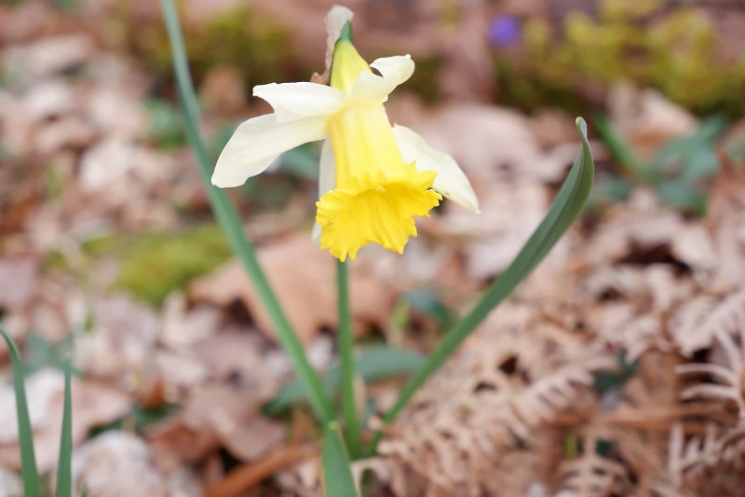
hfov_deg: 30.5
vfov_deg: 20.6
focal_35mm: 66
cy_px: 248
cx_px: 372
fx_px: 1365
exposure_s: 1/320
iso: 400
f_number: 5.6
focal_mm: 44.5
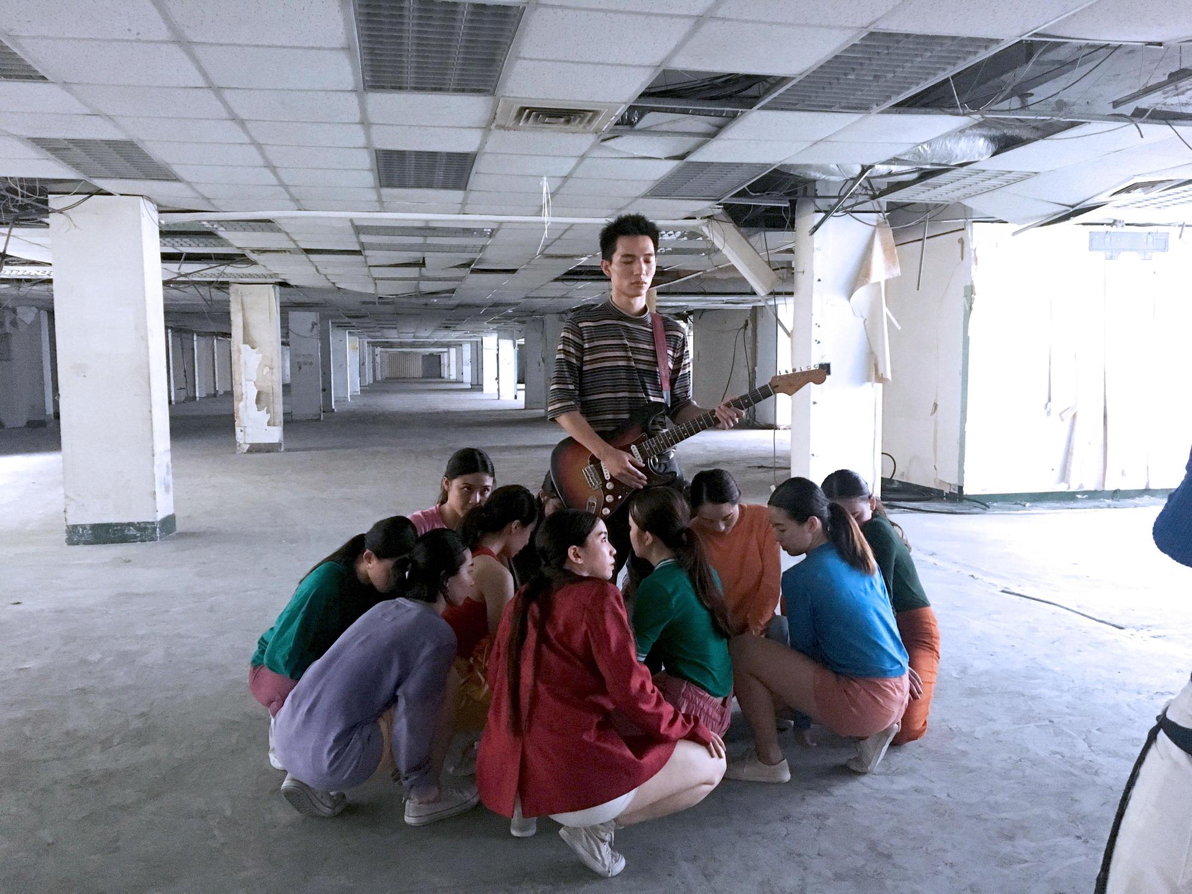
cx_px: 596
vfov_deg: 48.2
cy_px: 447
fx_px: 999
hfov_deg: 61.7
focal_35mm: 29
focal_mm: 4.15
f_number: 2.2
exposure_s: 1/15
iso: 320
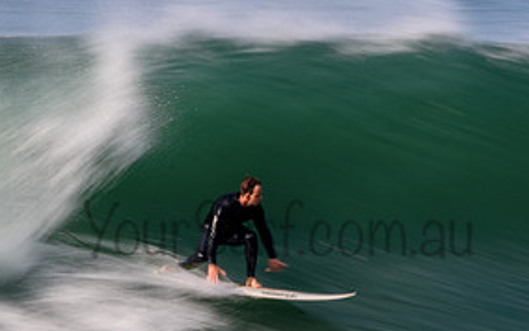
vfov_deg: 1.0
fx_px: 19825
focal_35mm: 1374
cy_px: 213
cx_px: 276
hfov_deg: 1.5
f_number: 18
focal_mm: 440
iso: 100
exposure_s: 1/20
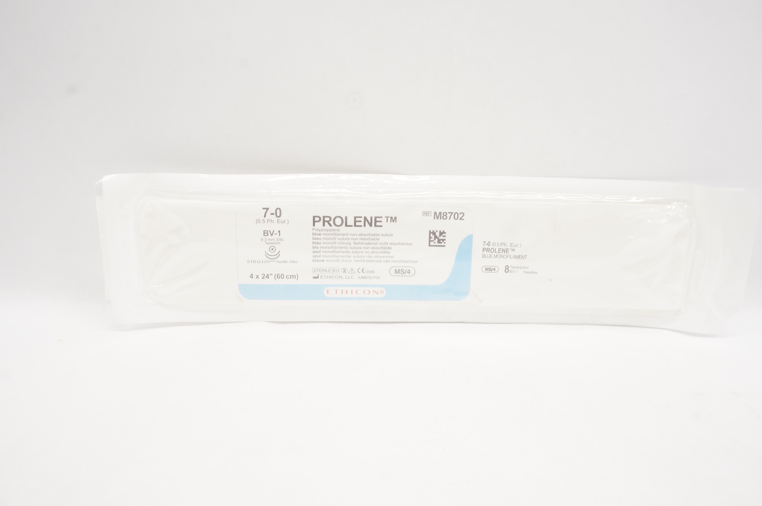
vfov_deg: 47.8
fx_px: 571
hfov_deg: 67.4
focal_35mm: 27
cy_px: 253
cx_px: 381
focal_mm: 18
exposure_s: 1/30
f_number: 11
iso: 800
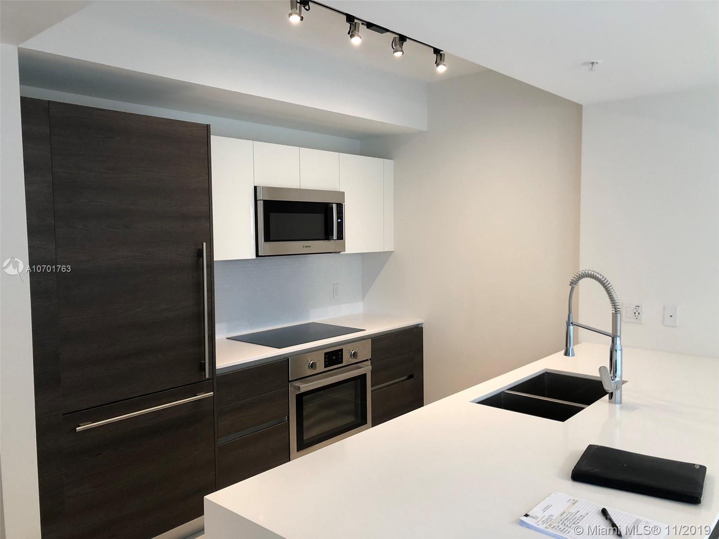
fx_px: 582
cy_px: 270
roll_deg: +0.6
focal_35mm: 28
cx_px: 360
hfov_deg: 63.4
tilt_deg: -4.1
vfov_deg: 49.7
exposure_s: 1/30
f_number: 1.8
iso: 40
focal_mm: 3.99
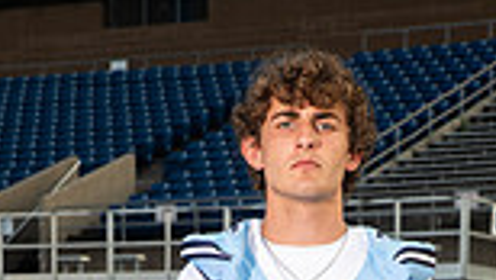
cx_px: 300
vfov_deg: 7.2
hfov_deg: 13.5
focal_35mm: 159
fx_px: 2093
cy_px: 669
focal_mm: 52
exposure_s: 1/320
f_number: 7.1
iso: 160
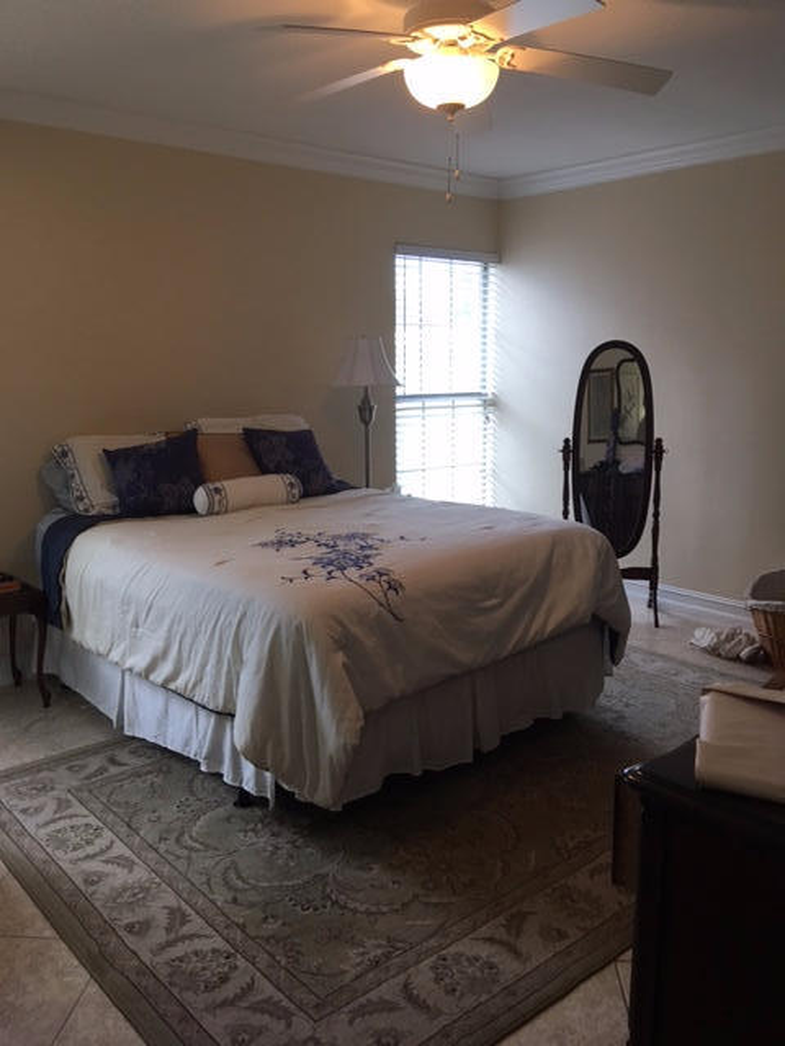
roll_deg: +0.3
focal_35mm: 29
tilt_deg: -10.6
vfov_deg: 61.7
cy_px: 523
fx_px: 877
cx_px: 392
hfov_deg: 48.2
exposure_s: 1/30
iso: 40
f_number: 2.2
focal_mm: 4.15
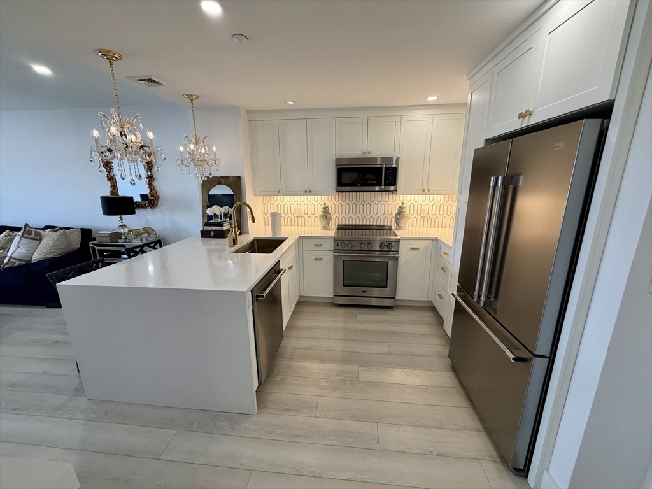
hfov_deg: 102.1
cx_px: 326
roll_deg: +0.9
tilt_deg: -12.9
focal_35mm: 14
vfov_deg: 85.7
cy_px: 244
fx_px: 264
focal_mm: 2.22
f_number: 2.2
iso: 200
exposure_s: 1/120
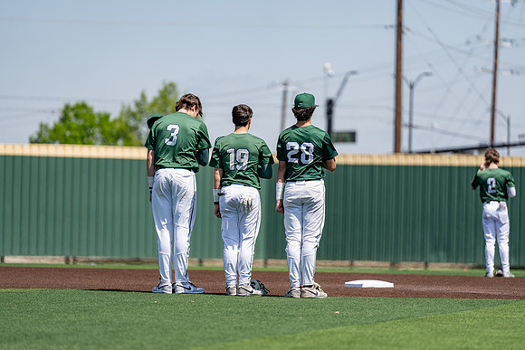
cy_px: 176
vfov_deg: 6.7
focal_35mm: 206
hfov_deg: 10.0
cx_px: 268
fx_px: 3006
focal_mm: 200
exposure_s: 1/2000
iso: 100
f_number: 2.8
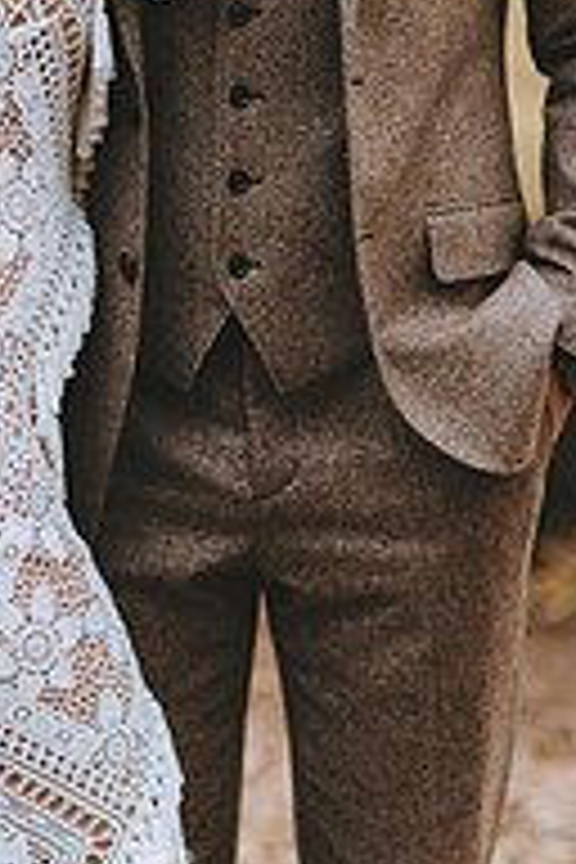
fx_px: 4776
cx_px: 61
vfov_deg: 10.3
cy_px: 153
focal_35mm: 199
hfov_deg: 6.9
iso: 2500
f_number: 2.8
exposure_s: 1/100
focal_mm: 85
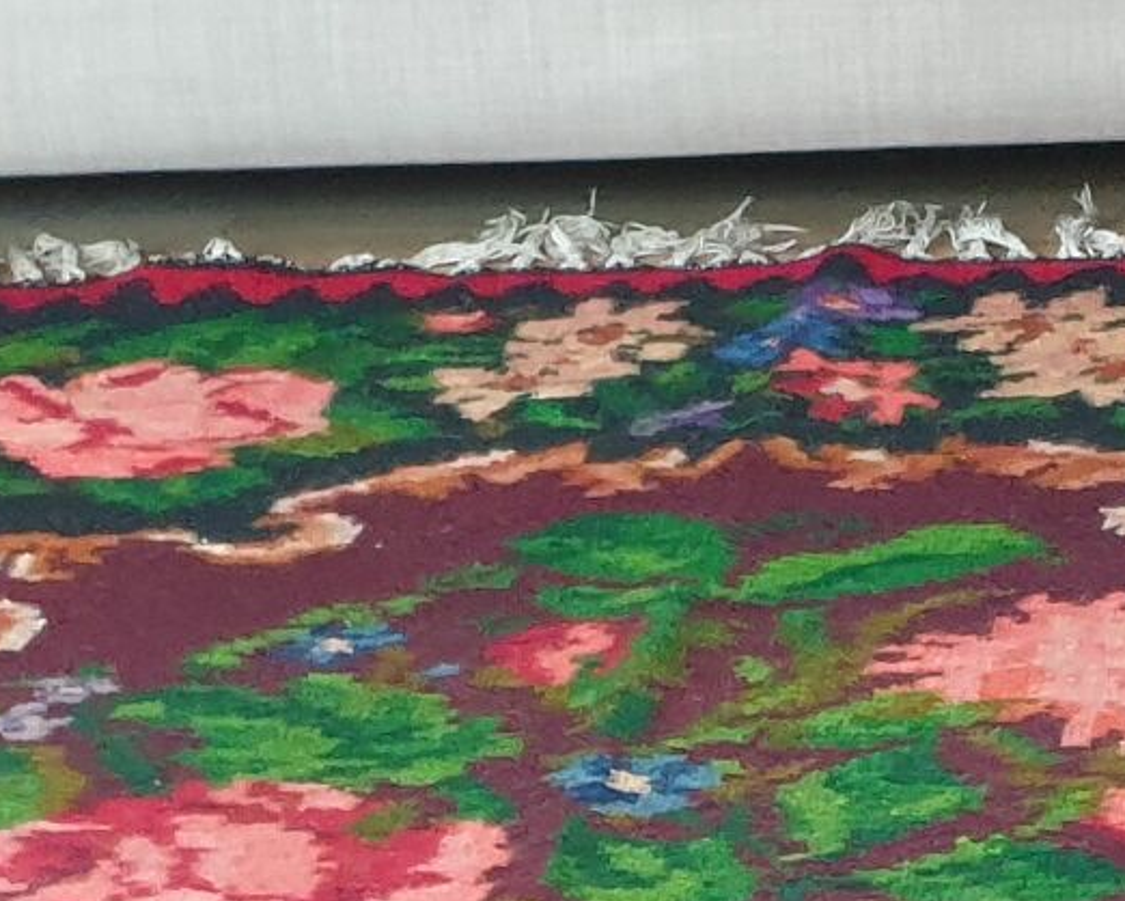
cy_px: 1065
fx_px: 4663
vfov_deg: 10.8
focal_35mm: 140
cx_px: 804
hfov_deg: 13.7
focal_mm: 4.3
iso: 250
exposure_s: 1/27
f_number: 1.5
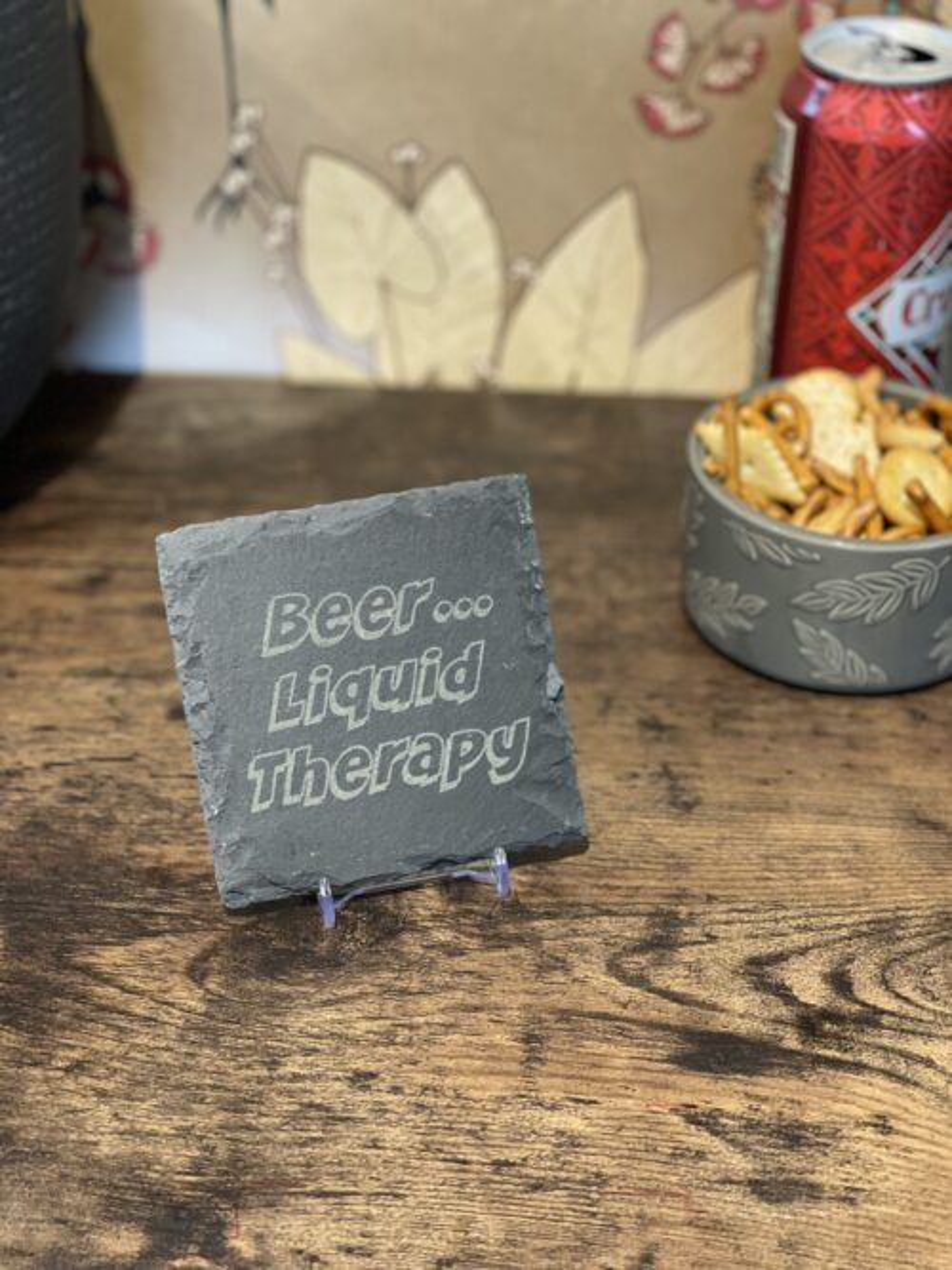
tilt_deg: -36.5
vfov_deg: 36.8
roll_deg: +0.1
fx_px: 1907
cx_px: 476
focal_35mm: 52
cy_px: 635
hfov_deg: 28.0
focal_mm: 6
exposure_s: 1/33
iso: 320
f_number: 2
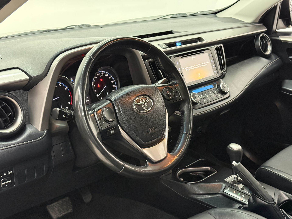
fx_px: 405
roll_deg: -0.4
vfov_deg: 30.3
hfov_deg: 39.7
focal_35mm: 48
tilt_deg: -19.1
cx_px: 146
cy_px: 110
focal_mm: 6.76
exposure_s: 1/30
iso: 400
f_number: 1.78
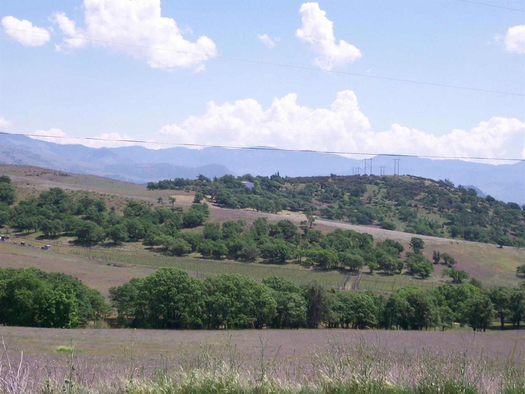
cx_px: 262
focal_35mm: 70
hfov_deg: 27.8
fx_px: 1061
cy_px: 197
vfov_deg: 21.0
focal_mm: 11.6
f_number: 3.8
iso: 80
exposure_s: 1/804
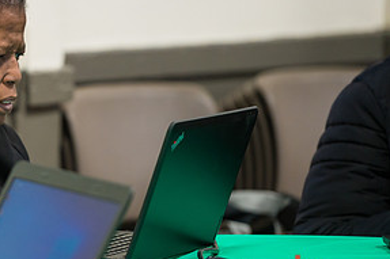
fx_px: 4266
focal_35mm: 394
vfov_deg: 3.5
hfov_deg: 5.2
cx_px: -3
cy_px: 64
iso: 1600
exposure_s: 1/200
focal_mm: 195
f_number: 3.2
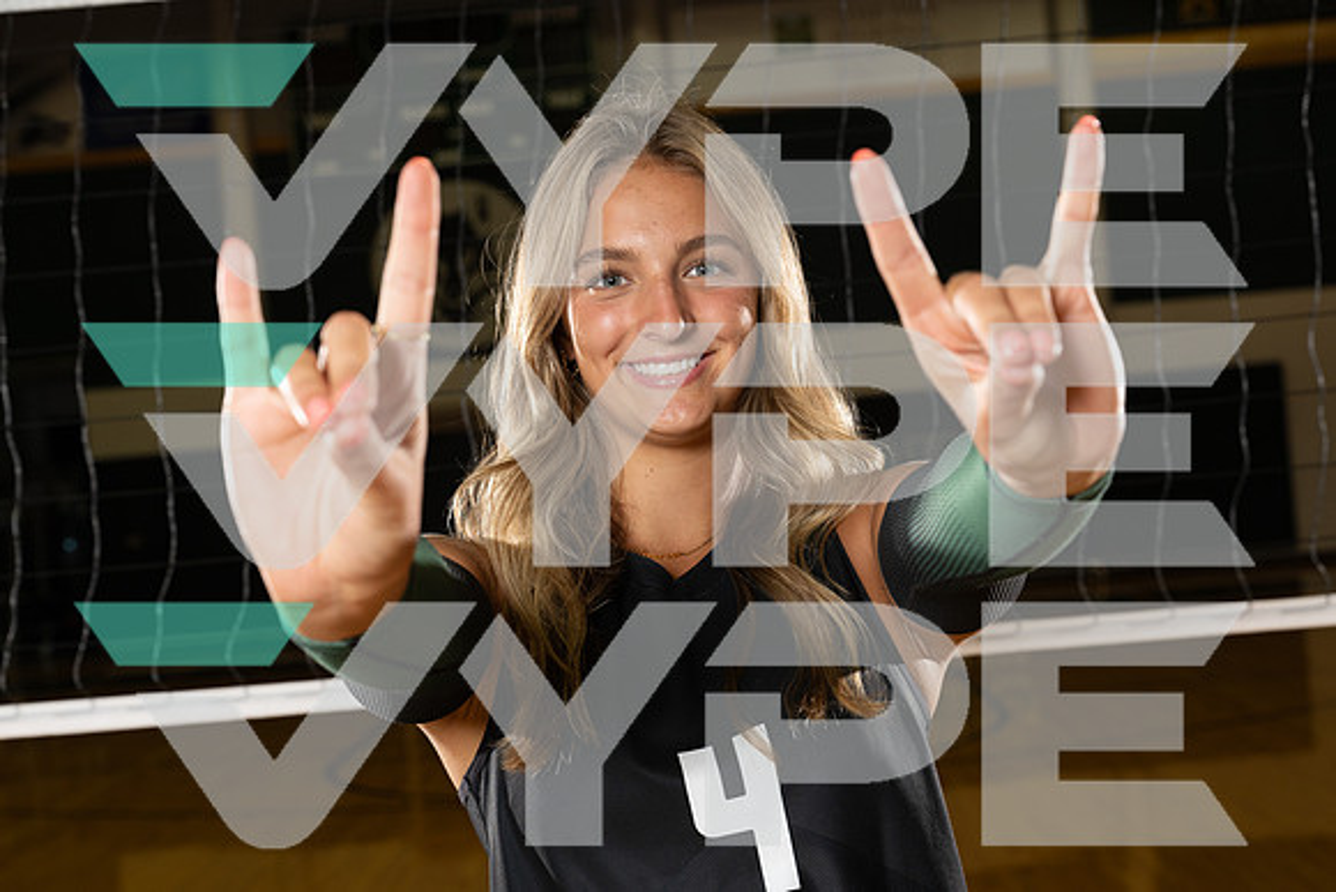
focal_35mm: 54
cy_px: 446
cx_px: 668
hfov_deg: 36.9
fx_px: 2004
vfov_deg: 25.1
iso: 800
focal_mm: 54
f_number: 5.6
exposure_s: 1/250
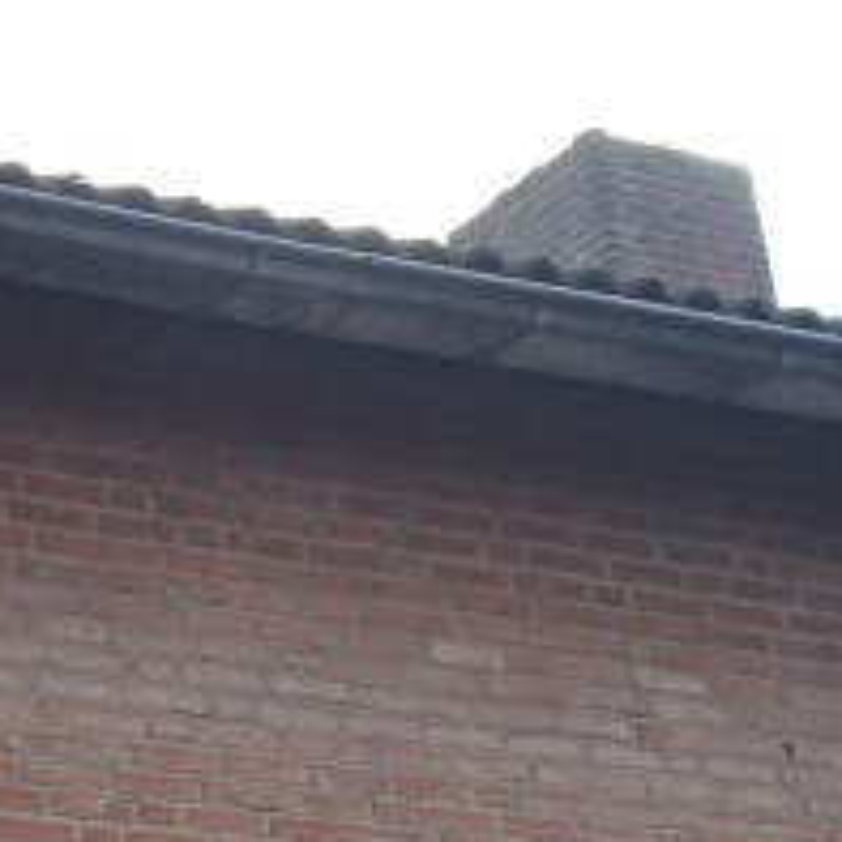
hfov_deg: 12.3
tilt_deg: +12.5
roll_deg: +3.3
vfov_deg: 13.1
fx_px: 3440
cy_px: 1329
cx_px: -859
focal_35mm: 125
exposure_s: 1/631
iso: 32
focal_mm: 4.15
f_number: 2.2
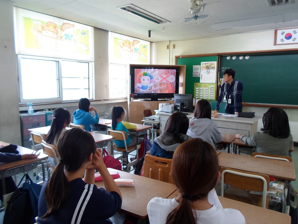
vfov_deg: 54.9
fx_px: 215
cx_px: 149
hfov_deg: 69.4
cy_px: 112
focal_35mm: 25
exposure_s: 1/30
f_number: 2.5
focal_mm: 4.5
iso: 160
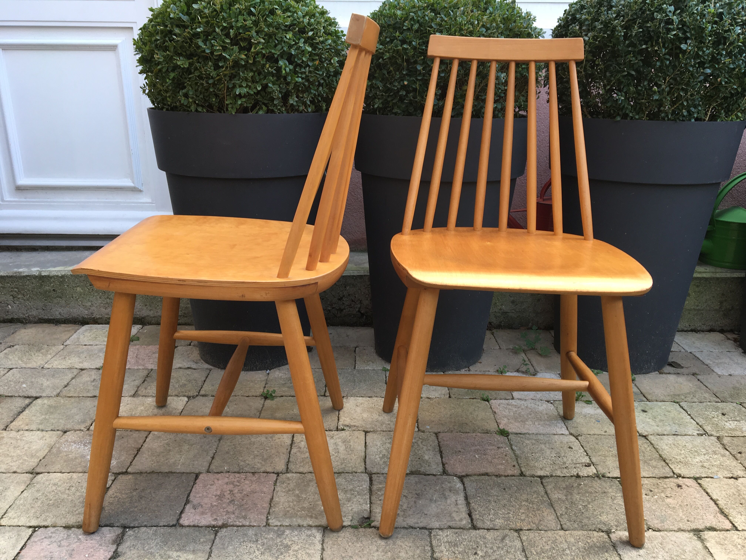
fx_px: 625
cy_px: 280
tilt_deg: -16.9
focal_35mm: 29
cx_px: 373
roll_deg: +0.4
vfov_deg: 48.2
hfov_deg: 61.7
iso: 25
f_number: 2.2
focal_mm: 4.15
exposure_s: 1/50
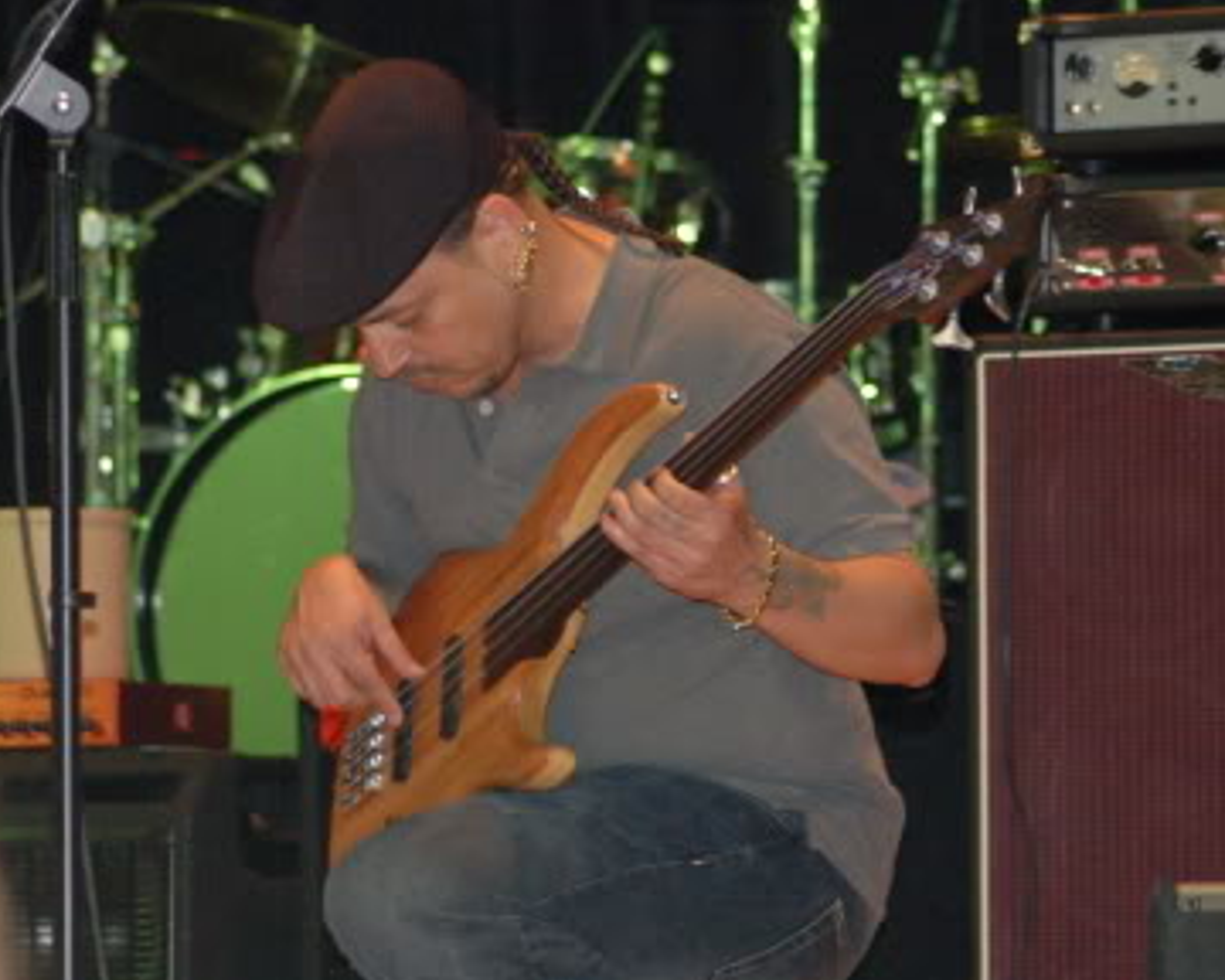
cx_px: 628
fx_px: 11058
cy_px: 584
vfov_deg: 5.1
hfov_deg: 6.3
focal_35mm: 305
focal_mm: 122
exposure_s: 1/60
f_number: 4.2
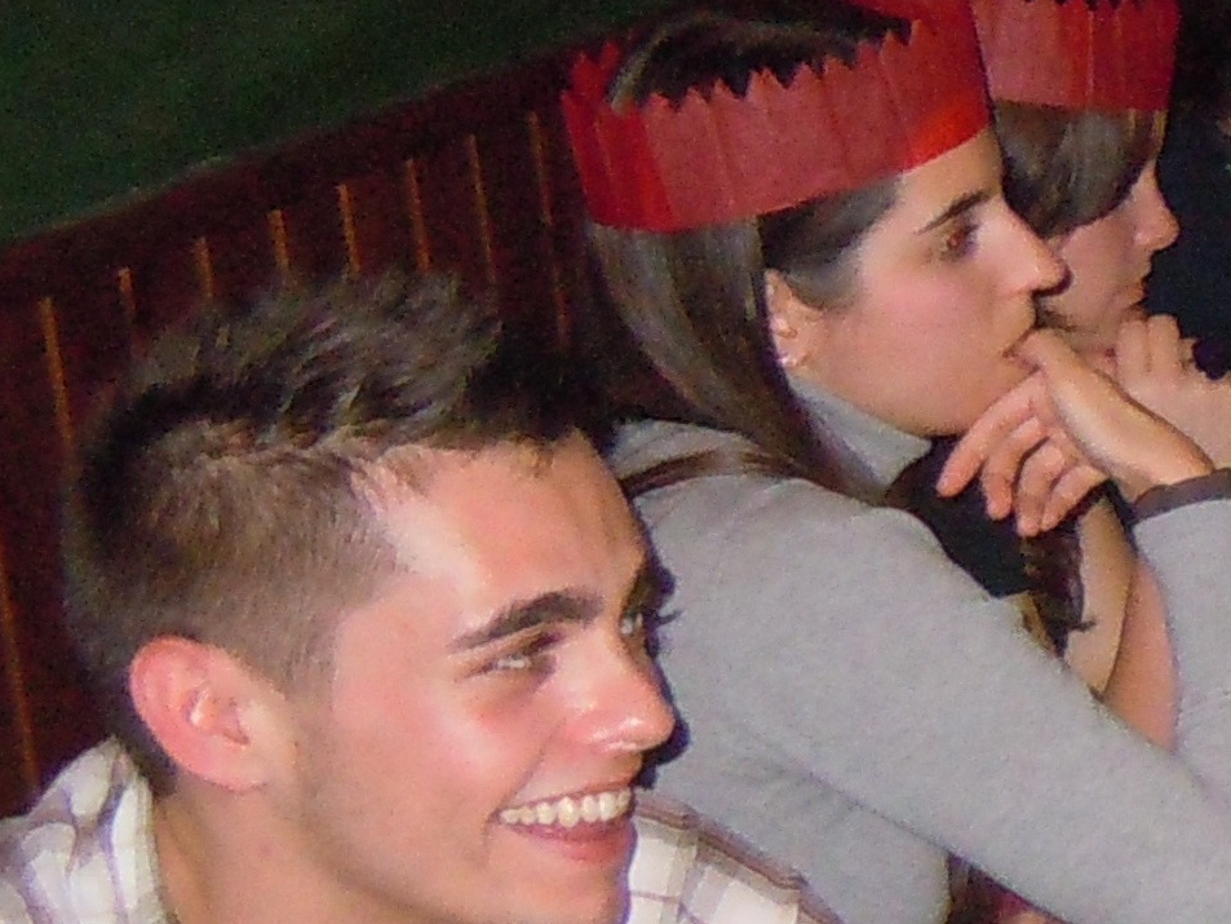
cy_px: 21
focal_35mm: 136
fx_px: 4837
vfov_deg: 10.8
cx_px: 2396
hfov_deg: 12.8
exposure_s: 1/30
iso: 640
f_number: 3.5
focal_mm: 5.4
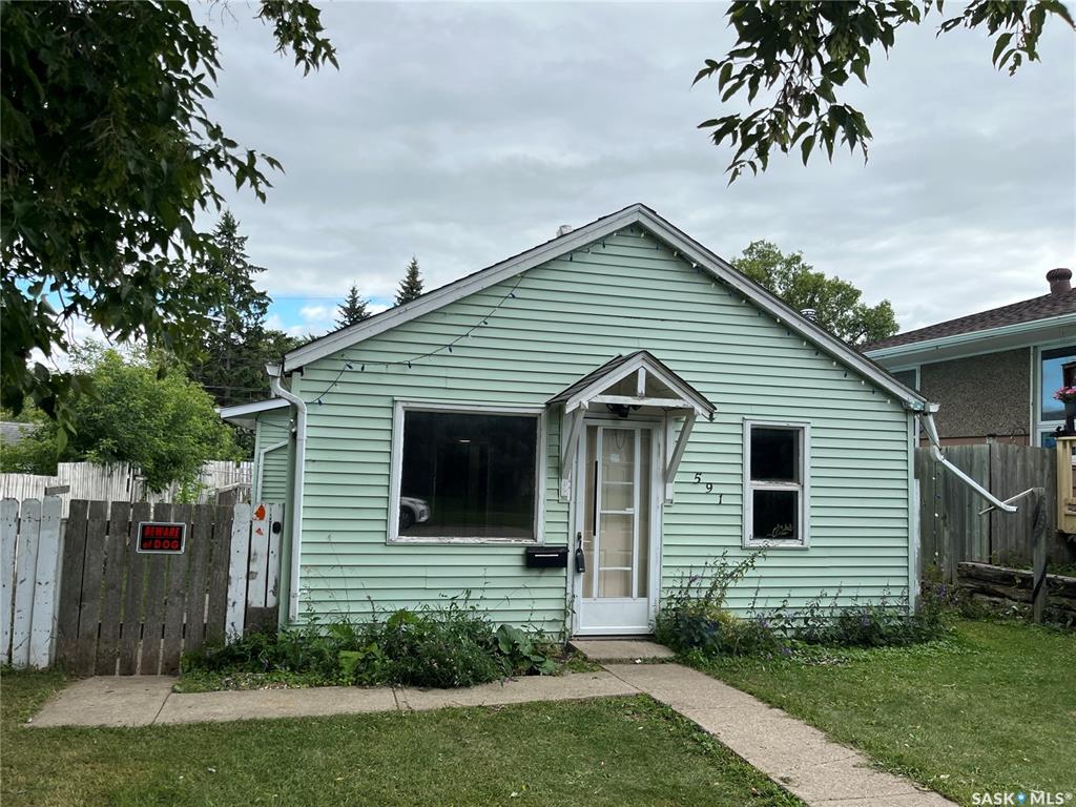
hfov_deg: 67.3
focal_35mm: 26
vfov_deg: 53.1
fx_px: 808
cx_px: 538
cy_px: 404
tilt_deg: +2.9
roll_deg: -1.7
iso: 50
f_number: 1.6
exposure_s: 1/2062
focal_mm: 5.1
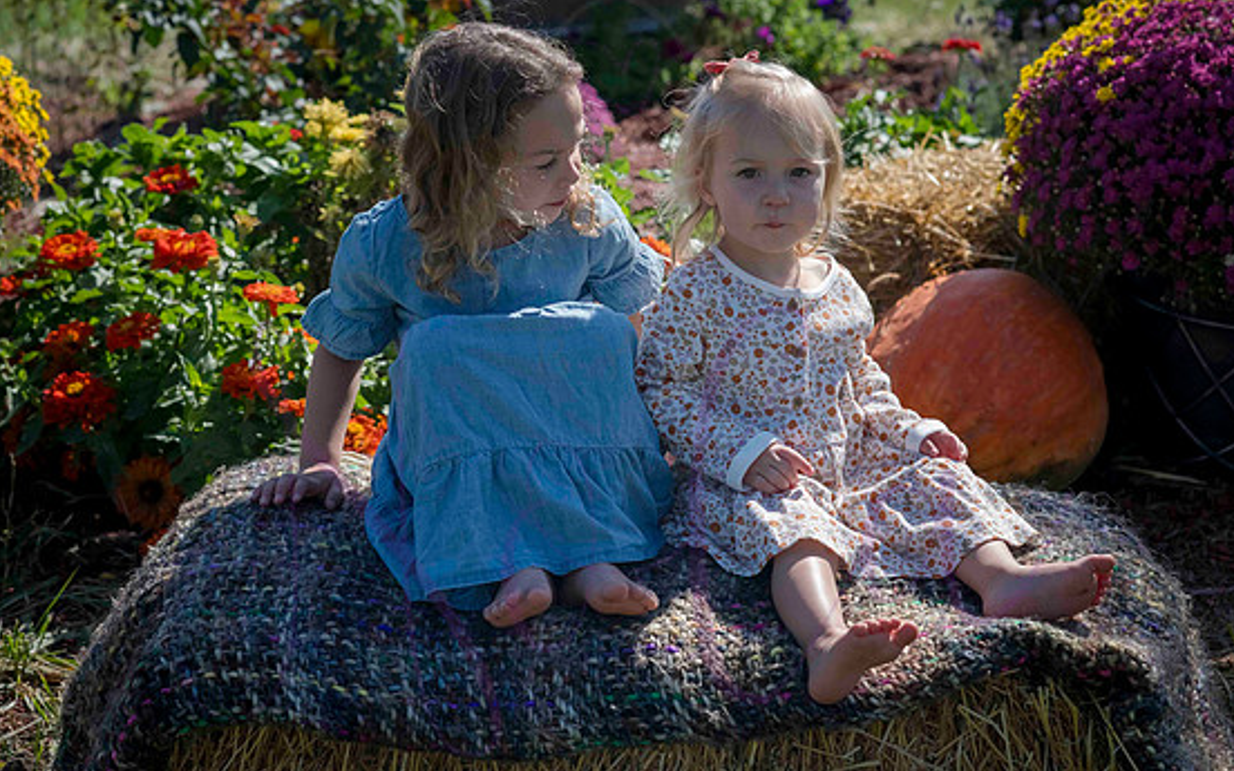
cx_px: 626
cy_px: 352
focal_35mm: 91
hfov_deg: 22.8
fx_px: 3060
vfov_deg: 14.4
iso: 400
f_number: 6.3
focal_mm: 85
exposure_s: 1/1250
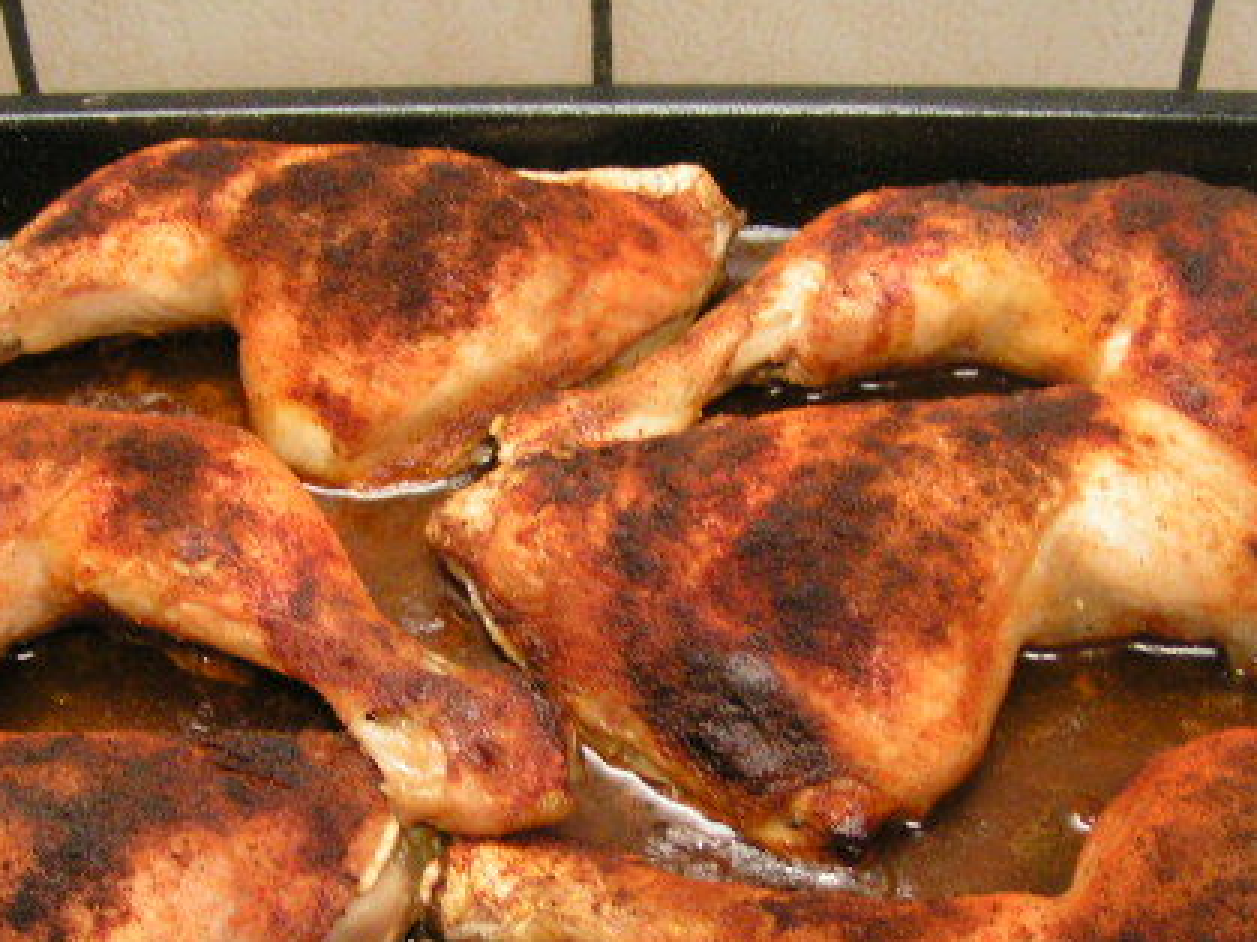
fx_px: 2106
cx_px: 552
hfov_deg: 33.2
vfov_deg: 25.1
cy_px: 597
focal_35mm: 58
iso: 200
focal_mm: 5.8
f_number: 2.8
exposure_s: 1/8
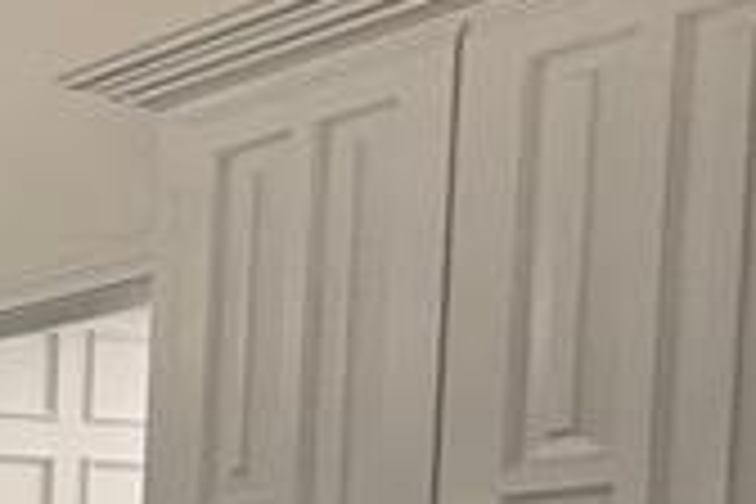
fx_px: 1869
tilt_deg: -1.7
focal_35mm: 89
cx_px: -1238
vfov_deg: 14.3
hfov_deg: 13.3
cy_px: 770
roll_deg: -0.9
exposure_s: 1/120
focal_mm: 2.22
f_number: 2.2
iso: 100
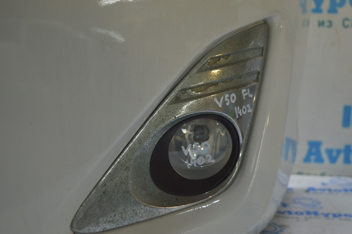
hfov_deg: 35.1
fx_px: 557
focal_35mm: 57
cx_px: 176
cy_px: 117
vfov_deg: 23.7
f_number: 4.8
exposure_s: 1/50
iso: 400
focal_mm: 38
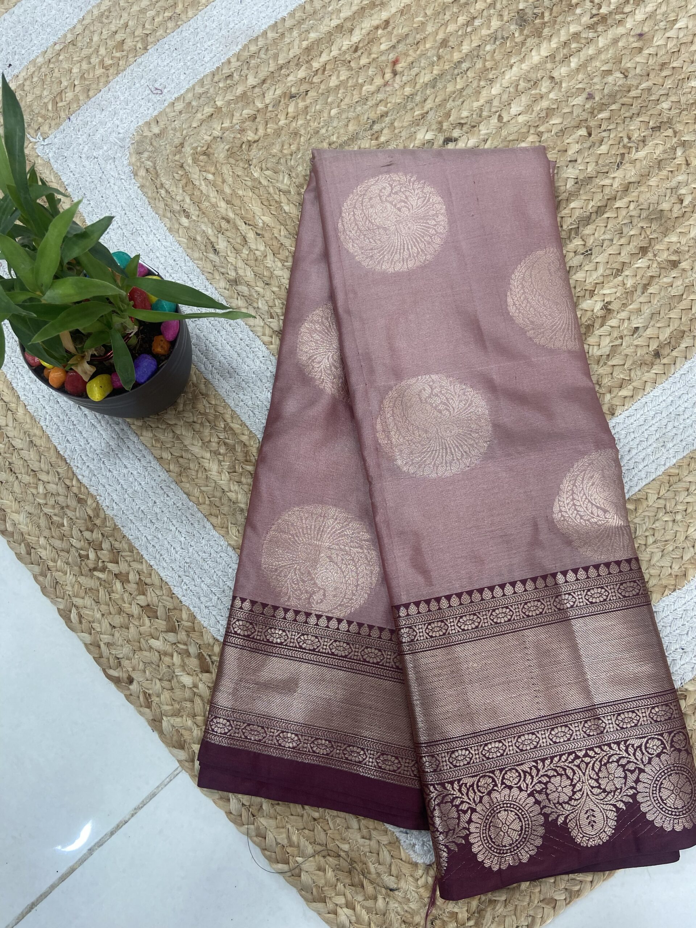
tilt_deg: -77.1
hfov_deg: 53.1
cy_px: 464
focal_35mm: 26
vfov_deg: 67.3
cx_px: 348
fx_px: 697
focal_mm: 4.25
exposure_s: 1/100
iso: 100
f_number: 1.8
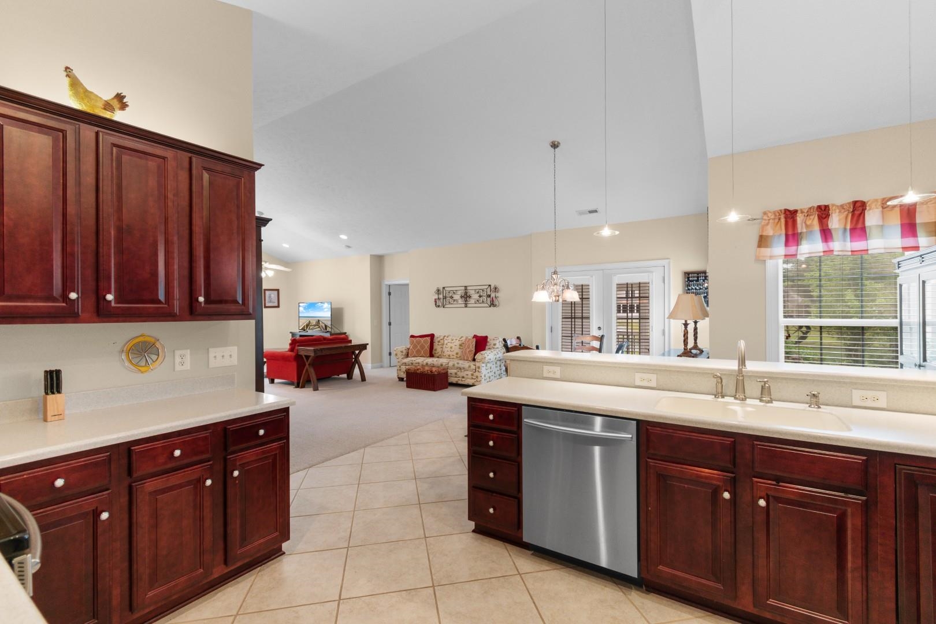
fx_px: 390
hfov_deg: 100.4
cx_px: 468
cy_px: 312
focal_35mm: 15
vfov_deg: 77.3
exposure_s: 1/5
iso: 100
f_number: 4.5
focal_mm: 10
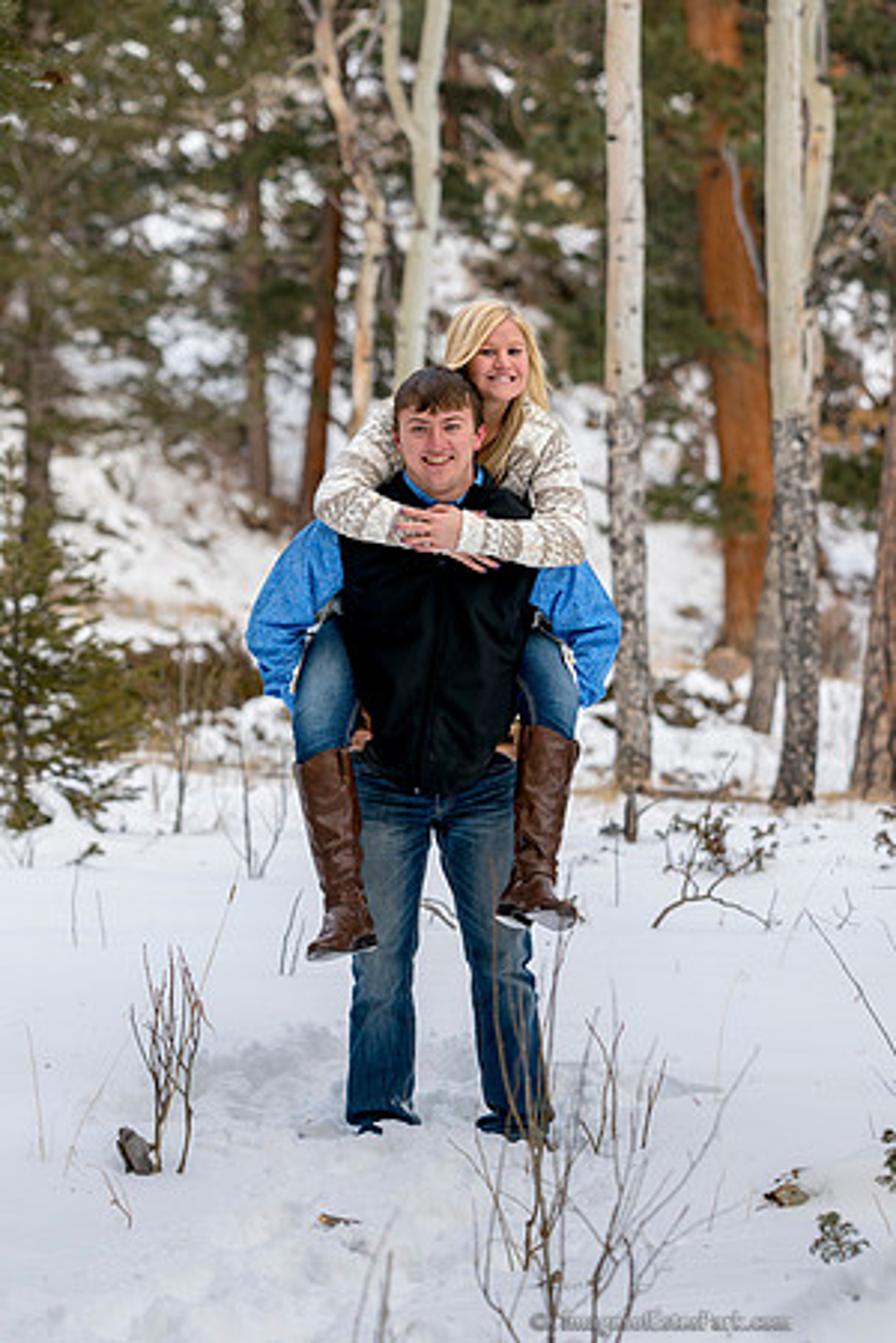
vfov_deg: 20.4
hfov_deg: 13.7
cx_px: 448
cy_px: 672
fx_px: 3733
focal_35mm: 100
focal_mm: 100
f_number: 3.5
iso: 250
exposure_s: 1/200
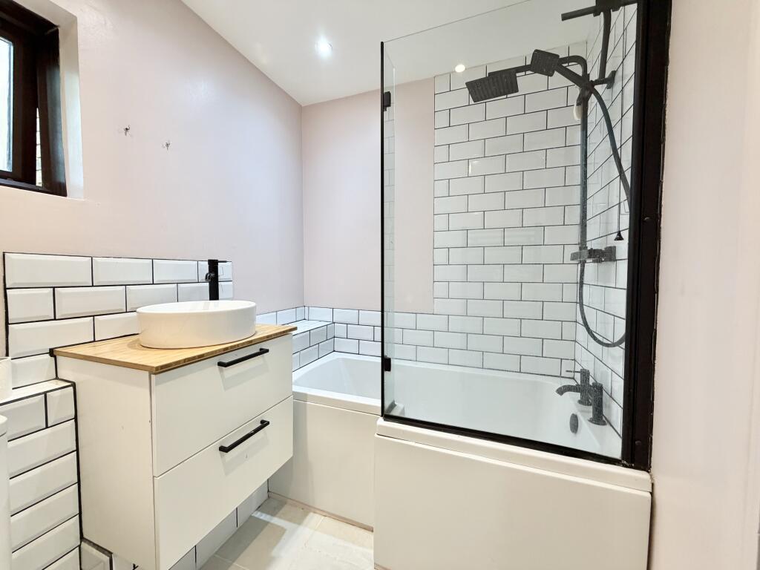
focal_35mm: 14
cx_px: 380
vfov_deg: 85.7
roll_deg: +0.1
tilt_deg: -2.1
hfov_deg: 102.1
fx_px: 307
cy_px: 285
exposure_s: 1/100
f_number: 2.2
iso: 160
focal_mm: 2.22
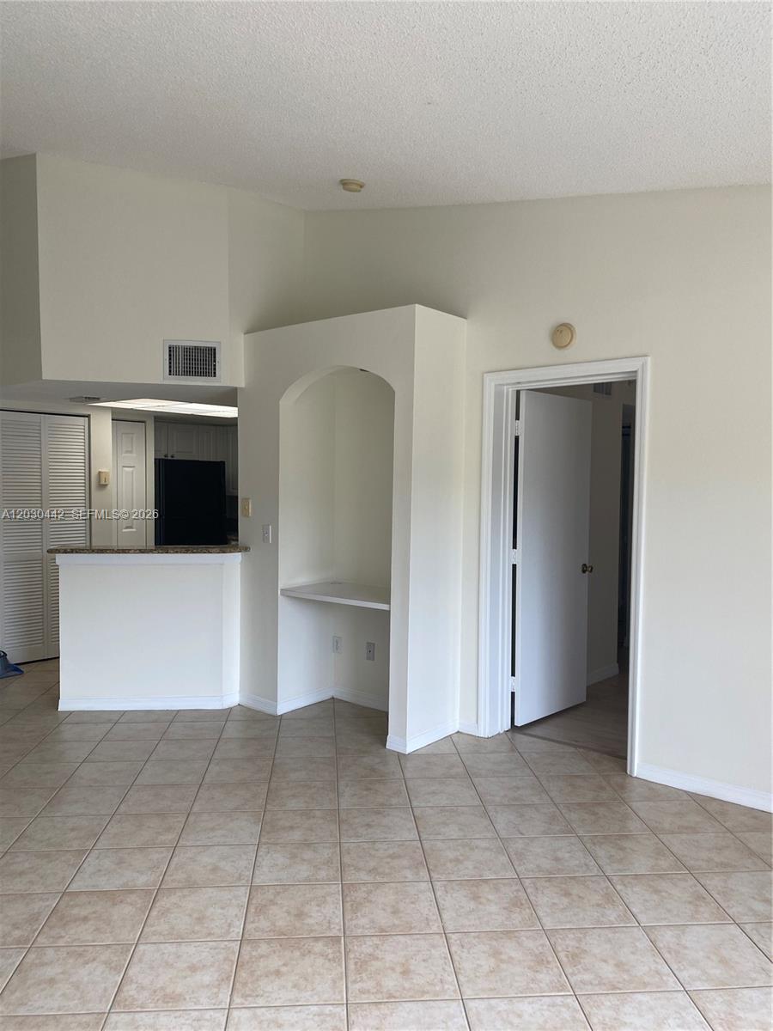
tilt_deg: -1.5
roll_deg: -0.7
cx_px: 386
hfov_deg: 53.1
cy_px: 516
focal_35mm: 26
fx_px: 774
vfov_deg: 67.3
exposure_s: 1/120
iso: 64
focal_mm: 4.25
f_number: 1.8
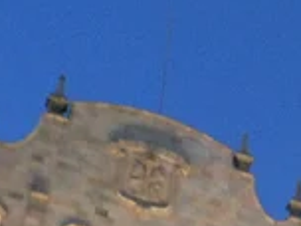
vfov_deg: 10.8
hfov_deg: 13.7
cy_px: 355
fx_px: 1148
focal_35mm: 132
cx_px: 499
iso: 500
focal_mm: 4.5
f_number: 3.2
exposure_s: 1/8
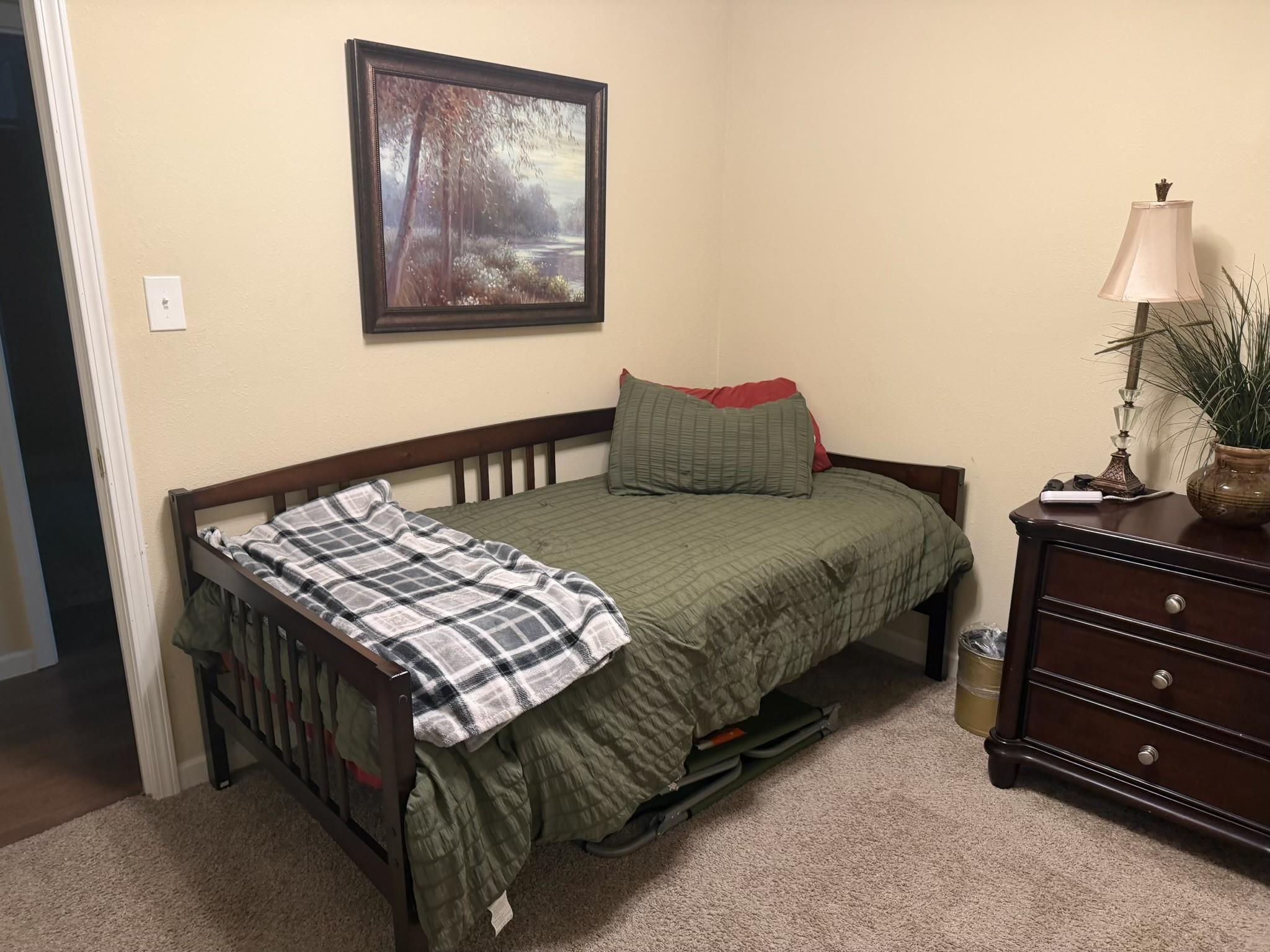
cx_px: 635
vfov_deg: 56.8
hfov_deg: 71.6
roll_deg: -1.8
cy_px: 476
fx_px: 881
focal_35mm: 24
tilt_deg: -15.9
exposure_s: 1/60
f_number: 1.78
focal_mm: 6.76
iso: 250
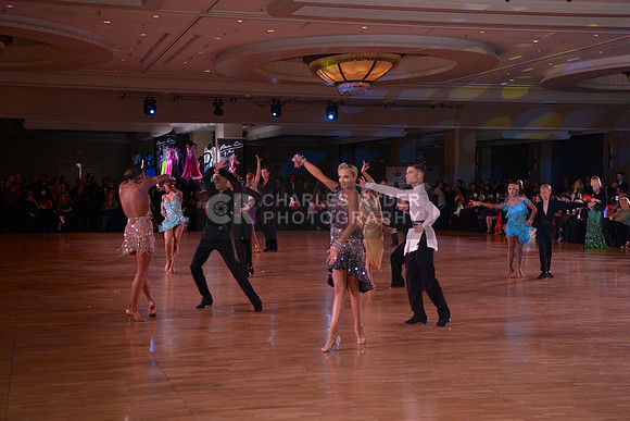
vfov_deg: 22.6
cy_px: 210
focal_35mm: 60
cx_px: 315
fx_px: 1050
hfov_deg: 33.4
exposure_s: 1/200
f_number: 5
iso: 1250
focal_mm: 60
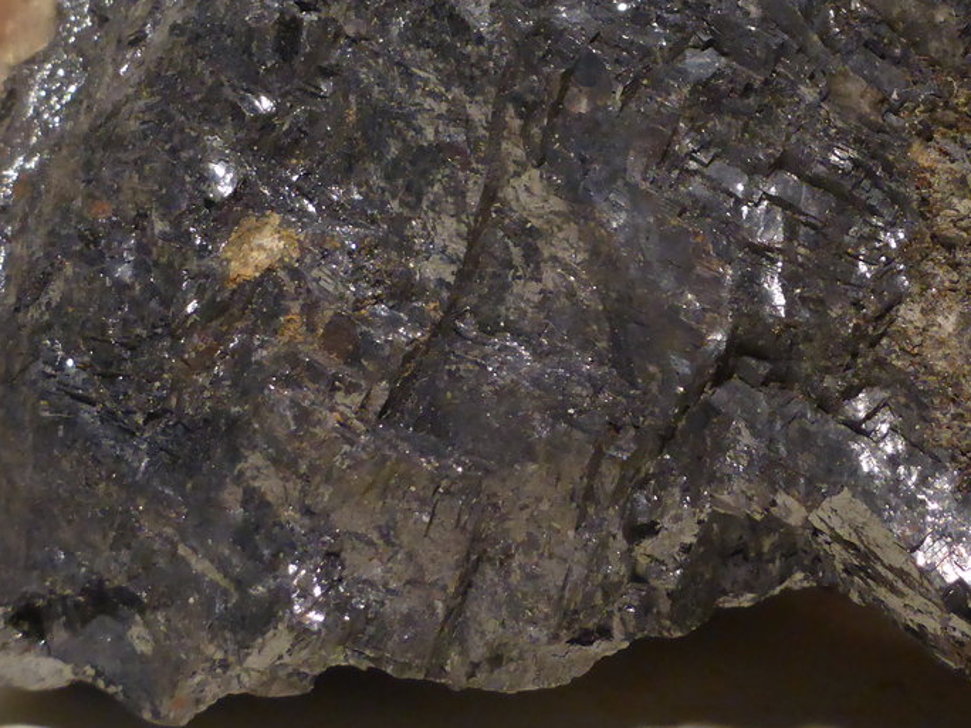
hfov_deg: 15.8
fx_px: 3478
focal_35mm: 124
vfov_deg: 11.9
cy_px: 87
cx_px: 690
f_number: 4.4
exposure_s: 1/50
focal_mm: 9
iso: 400
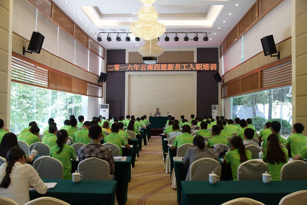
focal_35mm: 32
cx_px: 154
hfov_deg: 58.7
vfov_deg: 41.1
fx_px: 273
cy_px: 102
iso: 800
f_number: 5
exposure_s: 1/100
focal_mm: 32
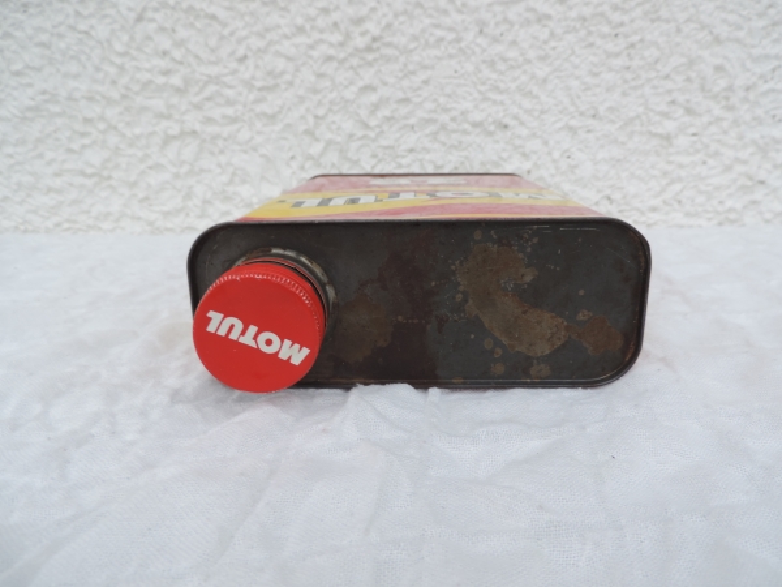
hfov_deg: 71.6
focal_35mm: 24
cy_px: 294
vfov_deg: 56.8
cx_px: 391
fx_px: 542
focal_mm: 4.3
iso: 80
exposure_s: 1/125
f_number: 3
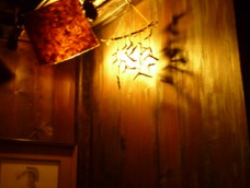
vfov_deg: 22.1
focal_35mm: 65
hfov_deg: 29.8
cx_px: 129
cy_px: 14
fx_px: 470
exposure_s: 1/8
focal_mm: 5.5
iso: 400
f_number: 2.8
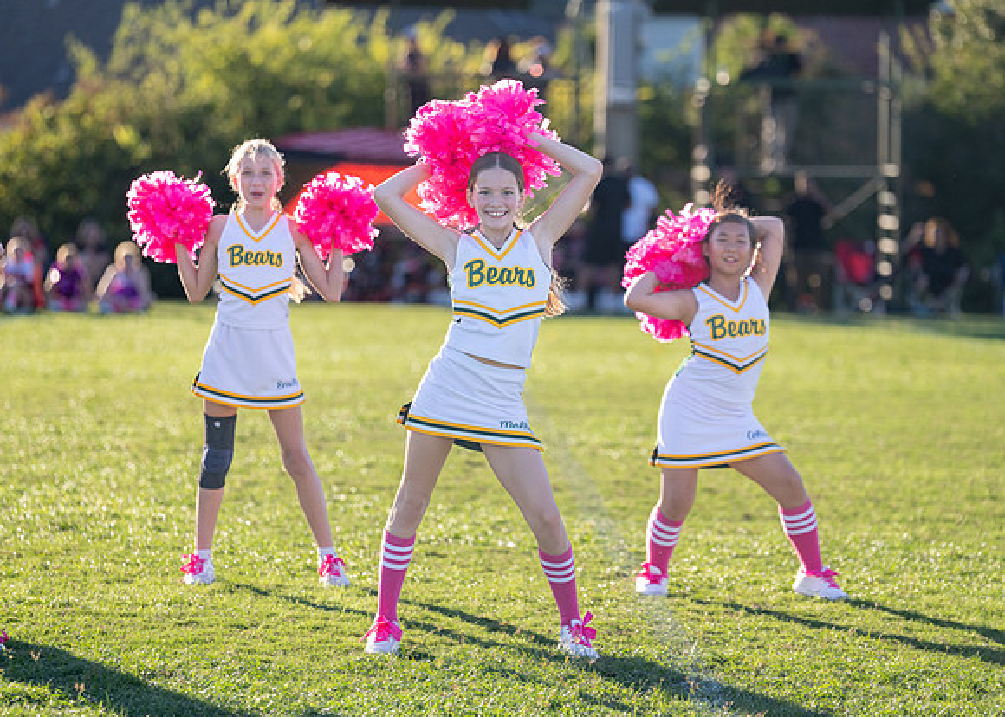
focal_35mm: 162
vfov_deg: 8.9
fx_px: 4630
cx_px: 501
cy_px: 332
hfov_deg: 12.4
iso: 500
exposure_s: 1/2500
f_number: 2.8
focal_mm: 144
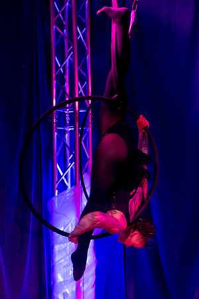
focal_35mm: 137
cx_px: 166
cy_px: 195
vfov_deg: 14.9
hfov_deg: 10.0
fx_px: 1137
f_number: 2.8
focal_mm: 70
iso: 3200
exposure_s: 1/80
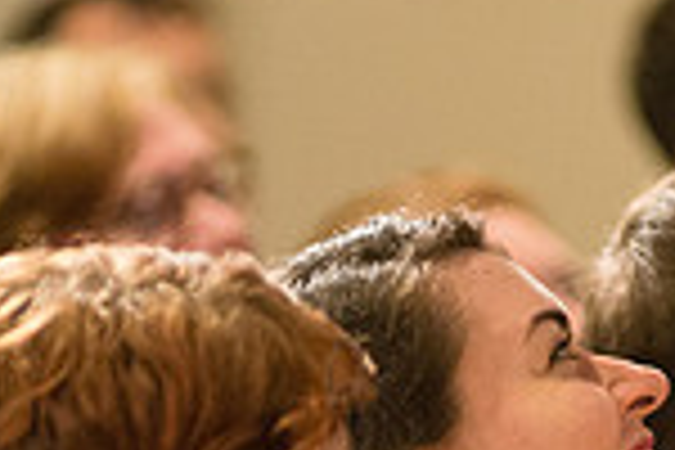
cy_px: 839
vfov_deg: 1.8
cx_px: 342
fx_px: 14511
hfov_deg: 2.7
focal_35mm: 774
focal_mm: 200
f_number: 2.8
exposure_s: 1/200
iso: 4000
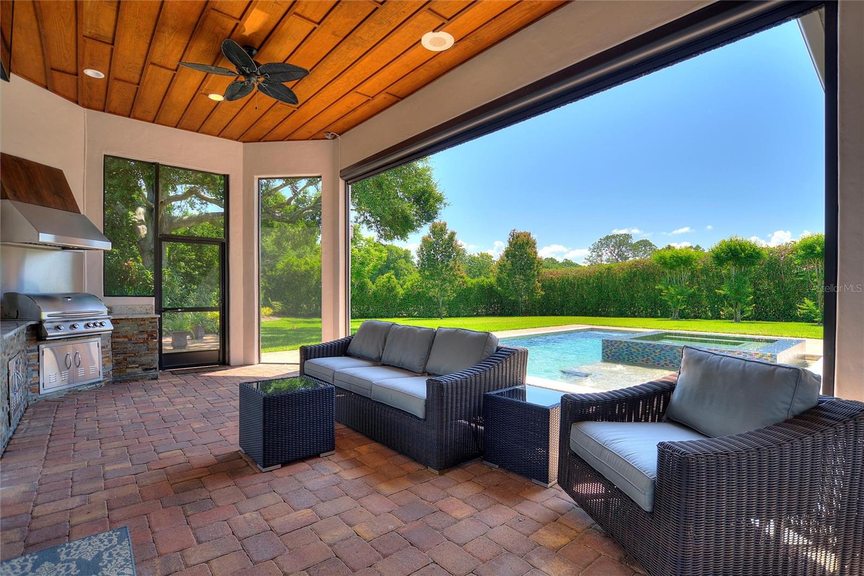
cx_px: 432
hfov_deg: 100.4
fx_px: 360
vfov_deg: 77.3
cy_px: 288
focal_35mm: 15
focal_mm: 10
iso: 100
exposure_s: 1/100
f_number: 4.5
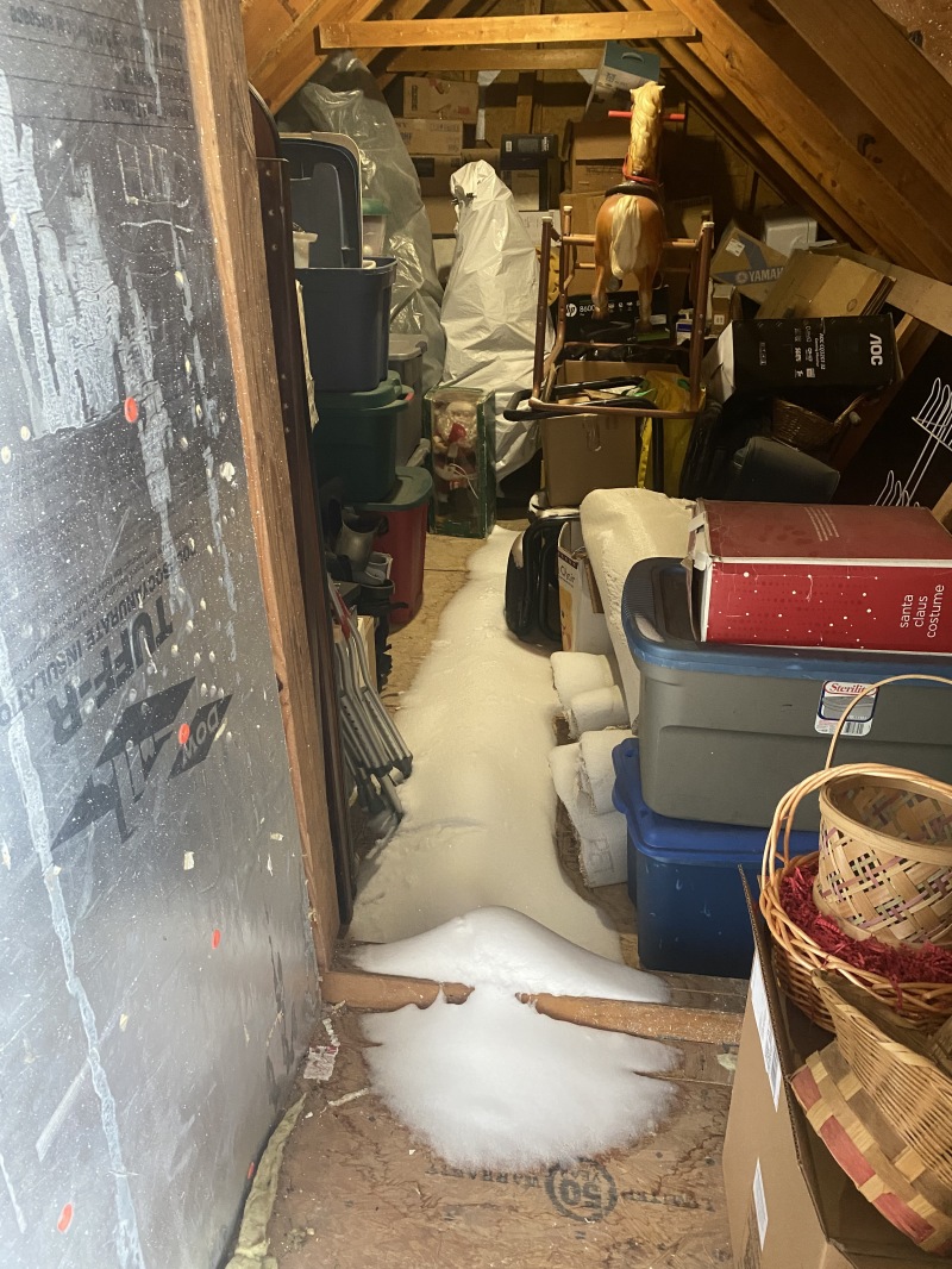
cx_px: 476
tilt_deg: -25.5
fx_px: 953
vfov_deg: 67.3
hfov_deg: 53.1
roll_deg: -0.1
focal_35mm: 26
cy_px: 634
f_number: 1.8
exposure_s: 1/30
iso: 500
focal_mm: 4.25
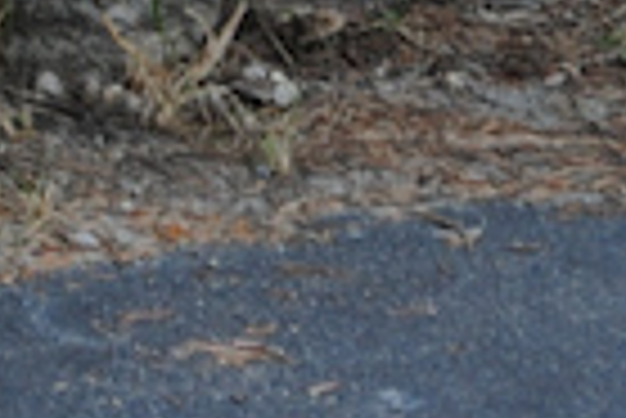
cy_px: -618
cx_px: 257
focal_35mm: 606
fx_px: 10543
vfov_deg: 2.3
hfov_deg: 3.4
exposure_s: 1/40
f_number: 5.6
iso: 200
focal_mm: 55
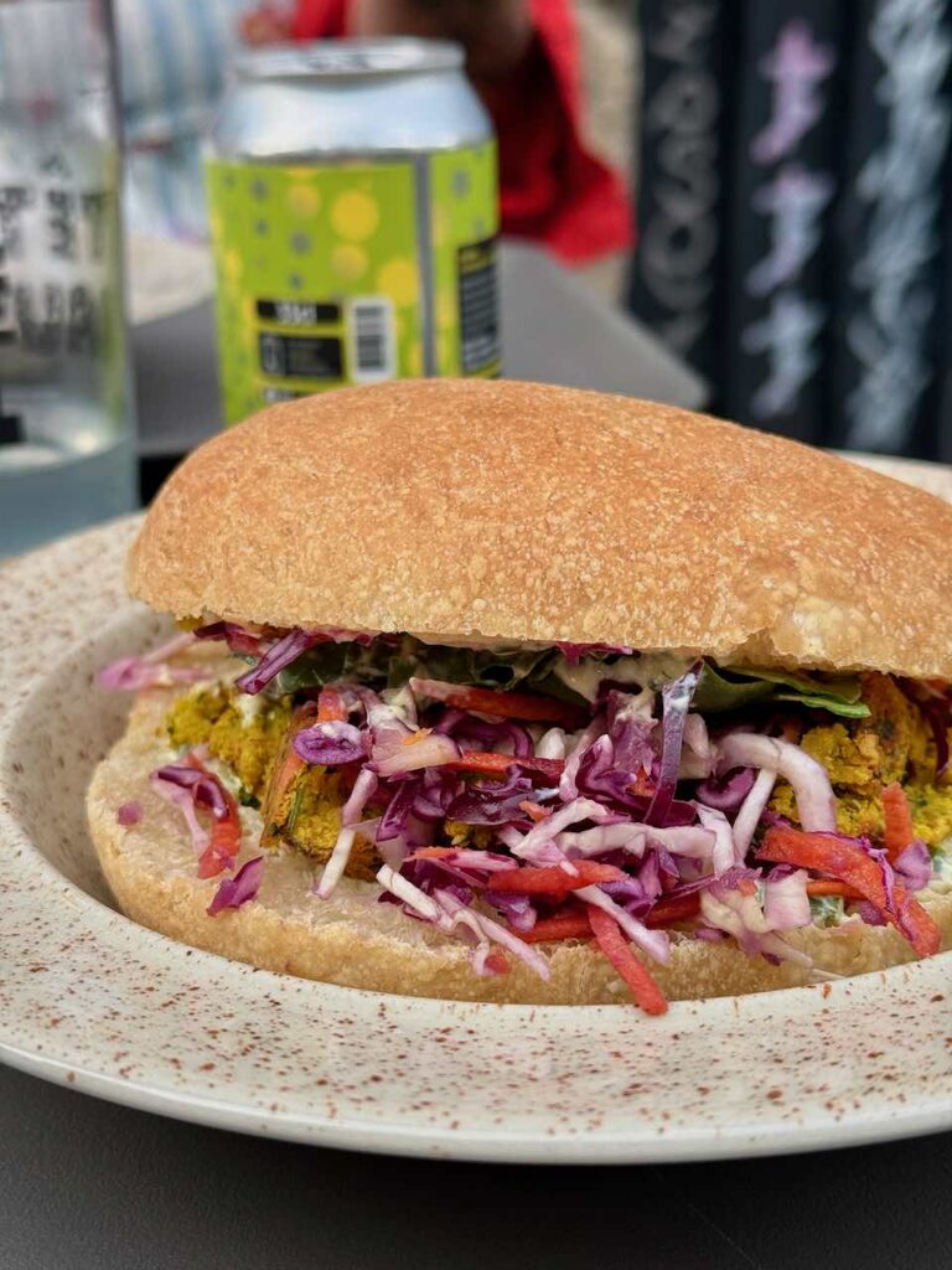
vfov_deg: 39.7
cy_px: 635
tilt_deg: -23.0
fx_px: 1760
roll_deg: +0.0
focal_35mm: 48
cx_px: 476
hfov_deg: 30.3
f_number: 1.78
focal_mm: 6.76
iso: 50
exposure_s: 1/121
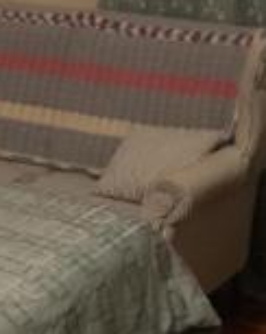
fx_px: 1400
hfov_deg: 10.1
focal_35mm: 142
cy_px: -41
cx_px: -253
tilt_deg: -8.1
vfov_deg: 13.3
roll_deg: +1.3
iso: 500
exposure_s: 1/15
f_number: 2.2
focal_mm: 4.15
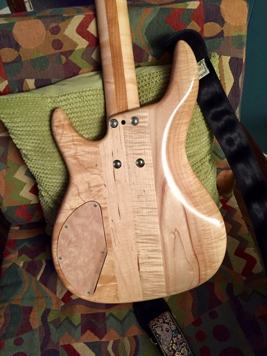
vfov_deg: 61.7
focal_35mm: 29
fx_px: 298
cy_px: 178
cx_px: 134
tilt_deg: -57.2
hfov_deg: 48.2
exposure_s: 1/20
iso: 250
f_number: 2.2
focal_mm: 4.15
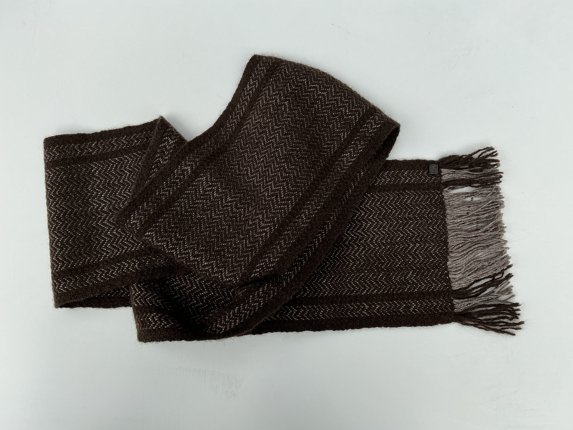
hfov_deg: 61.7
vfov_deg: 48.2
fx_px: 480
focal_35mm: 29
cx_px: 286
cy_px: 215
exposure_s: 1/1035
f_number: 1.8
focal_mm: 3
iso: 25
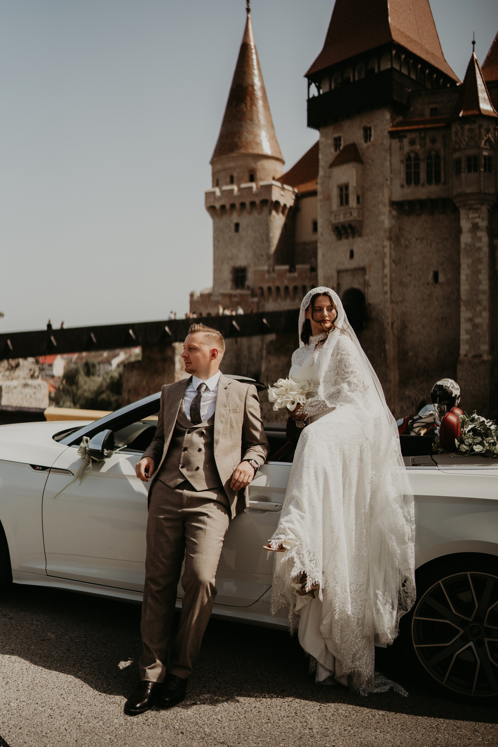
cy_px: 374
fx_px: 726
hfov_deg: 37.9
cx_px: 249
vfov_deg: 54.4
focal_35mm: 35
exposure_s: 1/8000
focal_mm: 35
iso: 160
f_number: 1.4
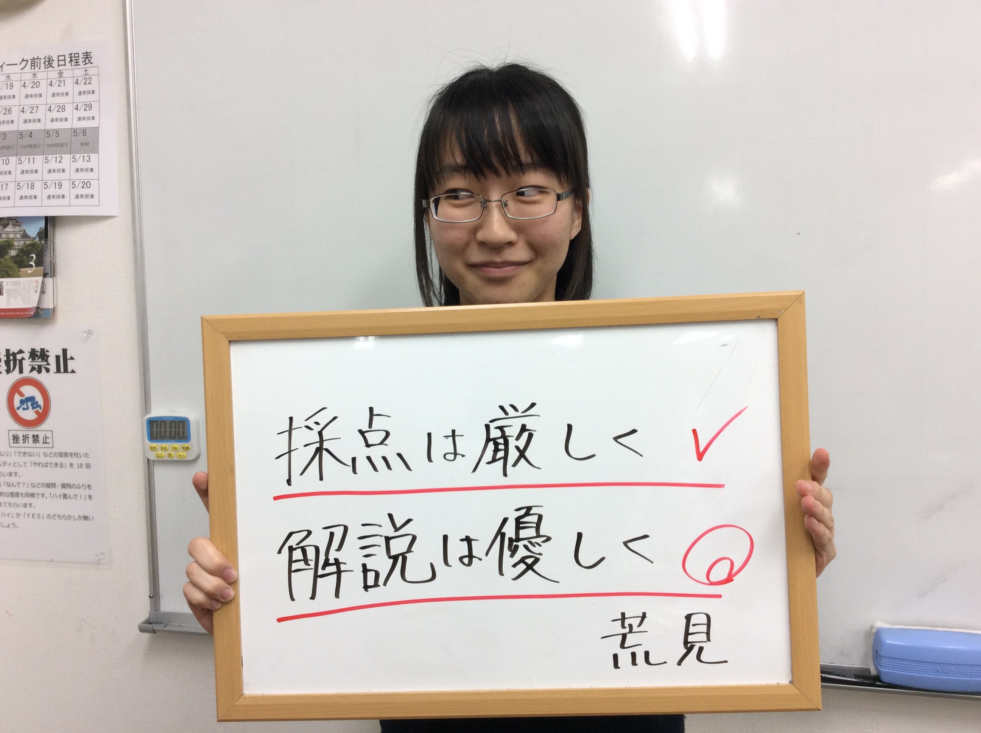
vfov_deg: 44.1
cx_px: 490
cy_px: 366
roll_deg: +2.0
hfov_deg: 56.9
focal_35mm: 32
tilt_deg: -5.7
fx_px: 906
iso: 32
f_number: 2.4
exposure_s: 1/40
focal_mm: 3.3
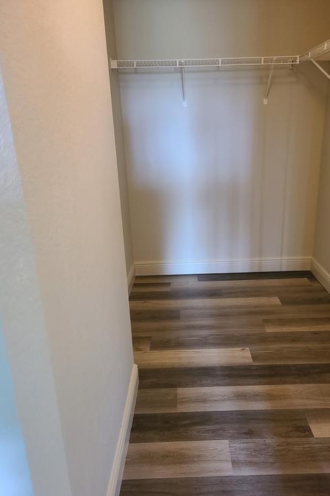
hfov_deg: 46.2
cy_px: 255
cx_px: 189
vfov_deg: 65.5
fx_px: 385
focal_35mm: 28
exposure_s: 1/40
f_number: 1.8
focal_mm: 5.4
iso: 640
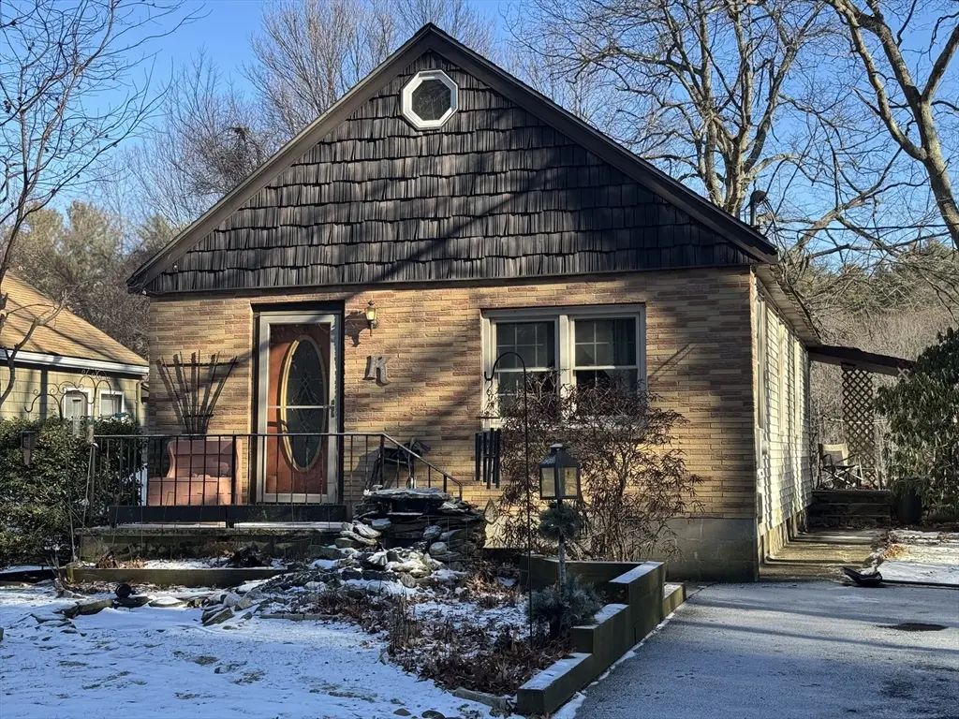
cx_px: 480
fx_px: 1330
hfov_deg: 39.7
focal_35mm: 48
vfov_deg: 30.3
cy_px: 360
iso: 64
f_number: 1.78
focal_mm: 6.76
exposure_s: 1/854
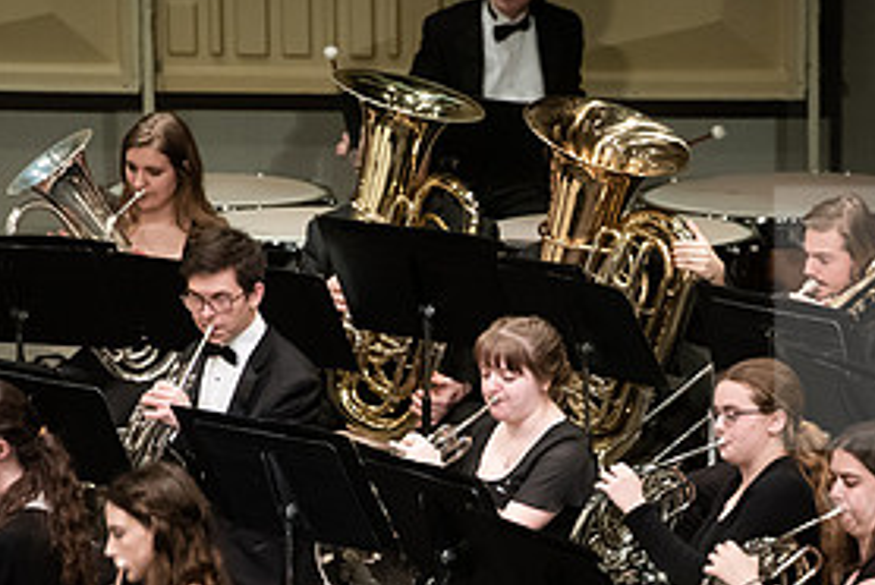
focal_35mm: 417
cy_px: 568
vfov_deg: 3.3
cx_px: 680
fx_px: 10146
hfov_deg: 4.9
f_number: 3.5
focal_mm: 200
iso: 3200
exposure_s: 1/200
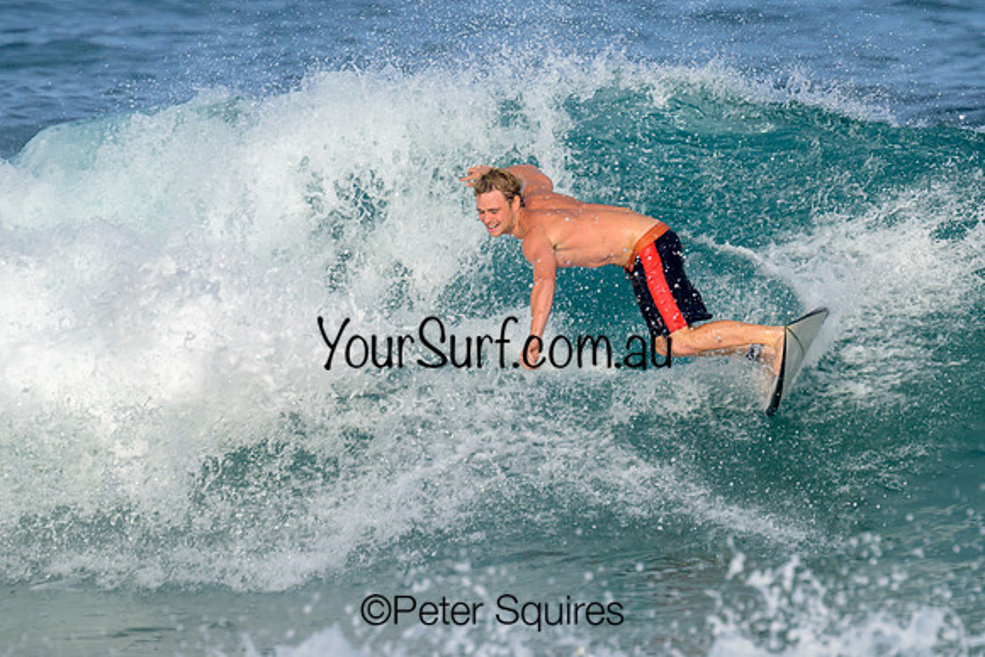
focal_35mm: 950
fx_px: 25992
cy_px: 271
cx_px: 571
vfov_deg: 1.4
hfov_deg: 2.2
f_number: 11
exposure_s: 1/1600
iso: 640
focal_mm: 680
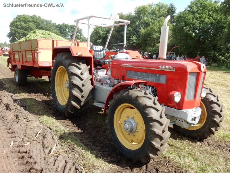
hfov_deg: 60.0
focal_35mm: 30
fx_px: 199
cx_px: 115
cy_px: 86
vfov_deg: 46.8
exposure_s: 1/400
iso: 125
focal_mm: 5.4
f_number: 4
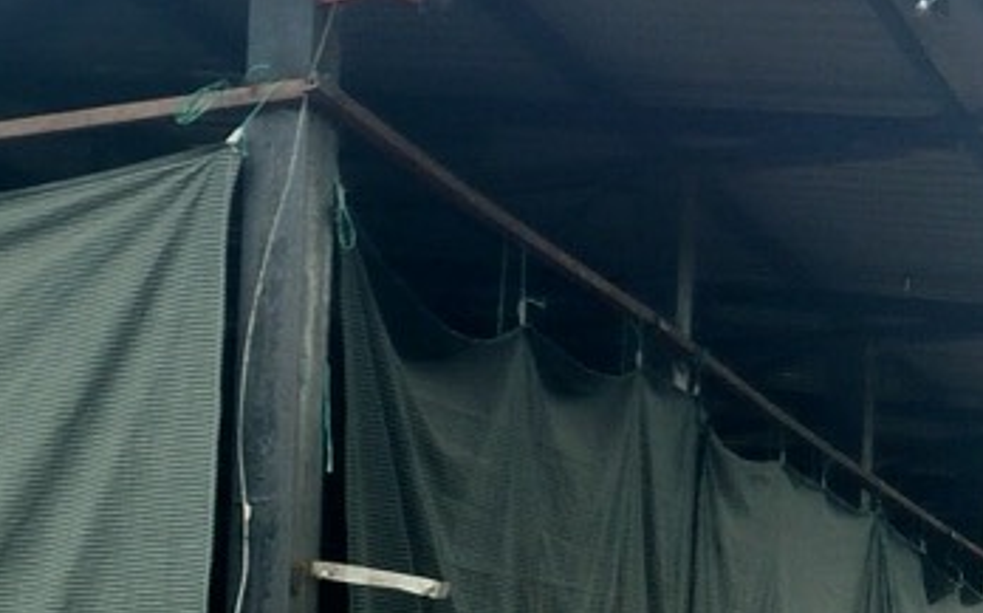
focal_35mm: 117
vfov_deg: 10.7
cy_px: 966
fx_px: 3132
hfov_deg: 15.8
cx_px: -655
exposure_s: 1/100
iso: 80
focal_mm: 5.24
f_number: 1.7
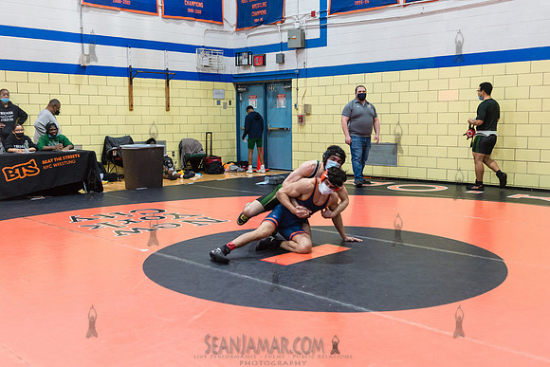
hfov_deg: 50.2
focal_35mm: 38
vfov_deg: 34.7
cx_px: 275
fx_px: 587
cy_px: 184
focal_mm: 35
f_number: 3.5
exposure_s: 1/400
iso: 4000
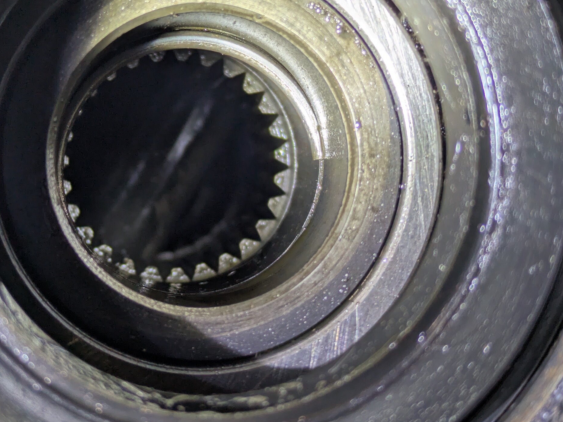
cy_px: 150
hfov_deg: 27.7
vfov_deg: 21.0
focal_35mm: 70
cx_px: 239
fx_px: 1139
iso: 45
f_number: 1.89
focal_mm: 5.43
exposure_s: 1/876
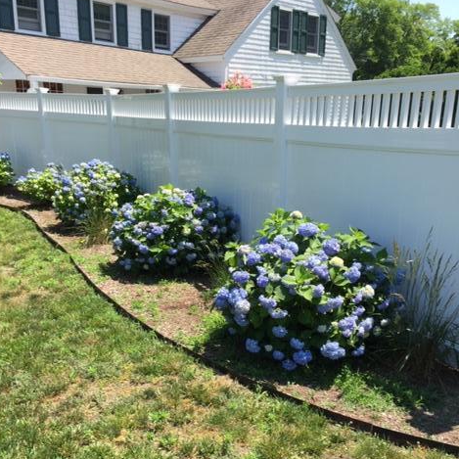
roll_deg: +0.3
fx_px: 525
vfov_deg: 46.8
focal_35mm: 35
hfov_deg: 47.2
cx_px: 225
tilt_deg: -24.1
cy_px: 290
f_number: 2.2
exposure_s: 1/989
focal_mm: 4.15
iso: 32
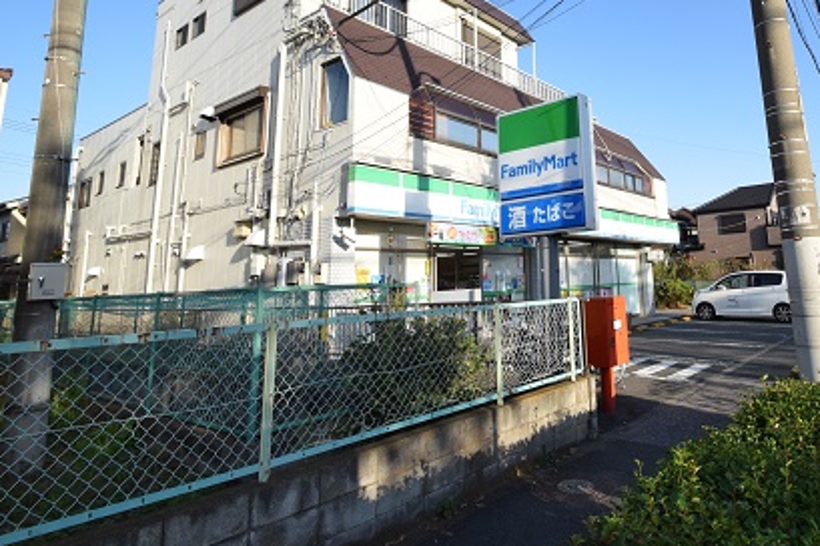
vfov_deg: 56.2
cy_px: 191
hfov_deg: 76.5
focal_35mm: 22
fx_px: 501
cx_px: 536
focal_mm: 10
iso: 1600
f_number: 13
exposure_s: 1/640
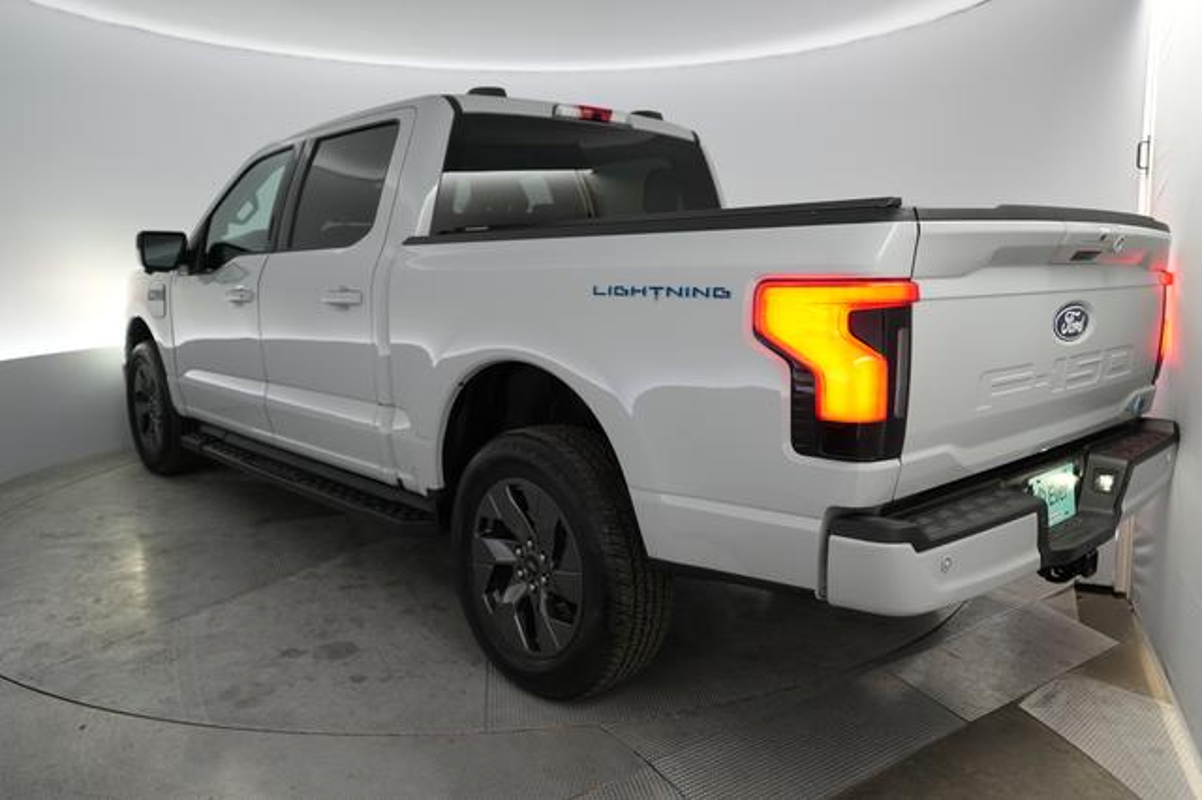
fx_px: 868
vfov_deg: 49.5
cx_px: 601
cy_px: 400
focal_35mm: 26
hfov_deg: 69.4
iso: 400
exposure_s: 1/60
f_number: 2.8
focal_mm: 26
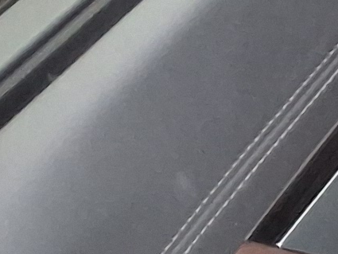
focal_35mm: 215
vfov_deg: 6.4
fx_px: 2100
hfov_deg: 7.5
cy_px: -490
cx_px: 1191
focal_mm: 2.91
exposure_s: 1/40
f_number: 1.9
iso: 64
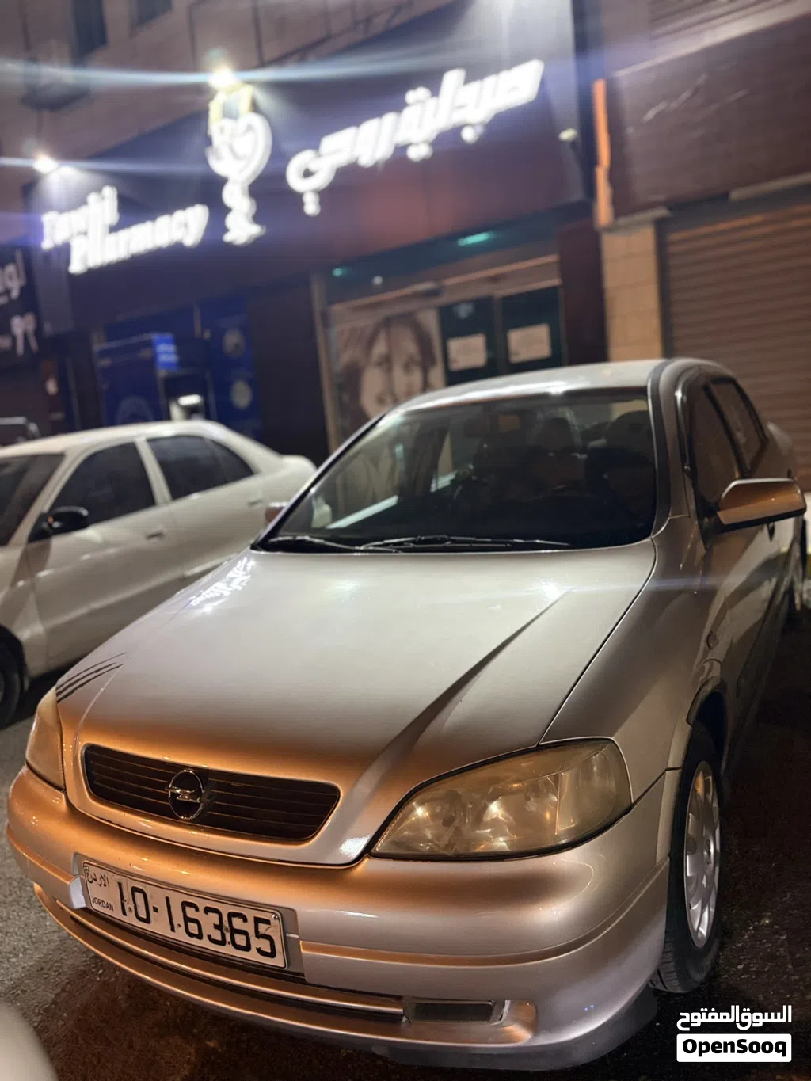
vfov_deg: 67.3
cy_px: 540
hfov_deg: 53.1
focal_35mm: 26
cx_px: 406
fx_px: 812
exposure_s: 1/33
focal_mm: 5.96
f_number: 1.6
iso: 500
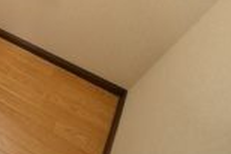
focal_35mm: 39
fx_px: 250
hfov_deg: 38.1
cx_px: -40
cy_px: -8
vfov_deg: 31.1
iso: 100
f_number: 3.5
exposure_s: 1/3
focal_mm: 10
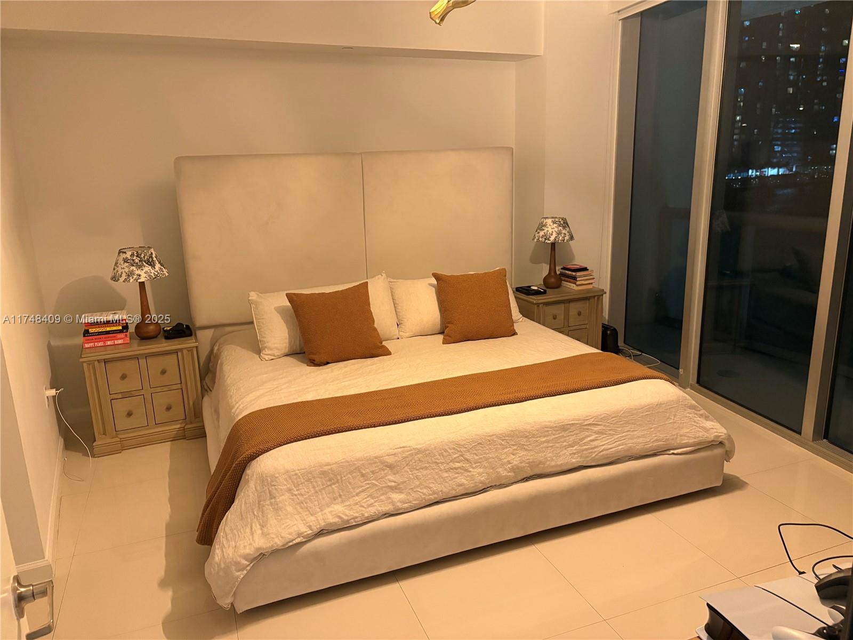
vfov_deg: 53.1
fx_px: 641
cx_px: 426
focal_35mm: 26
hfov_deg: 67.3
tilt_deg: -13.6
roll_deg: +2.1
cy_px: 320
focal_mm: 5.96
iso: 400
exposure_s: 1/40
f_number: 1.6
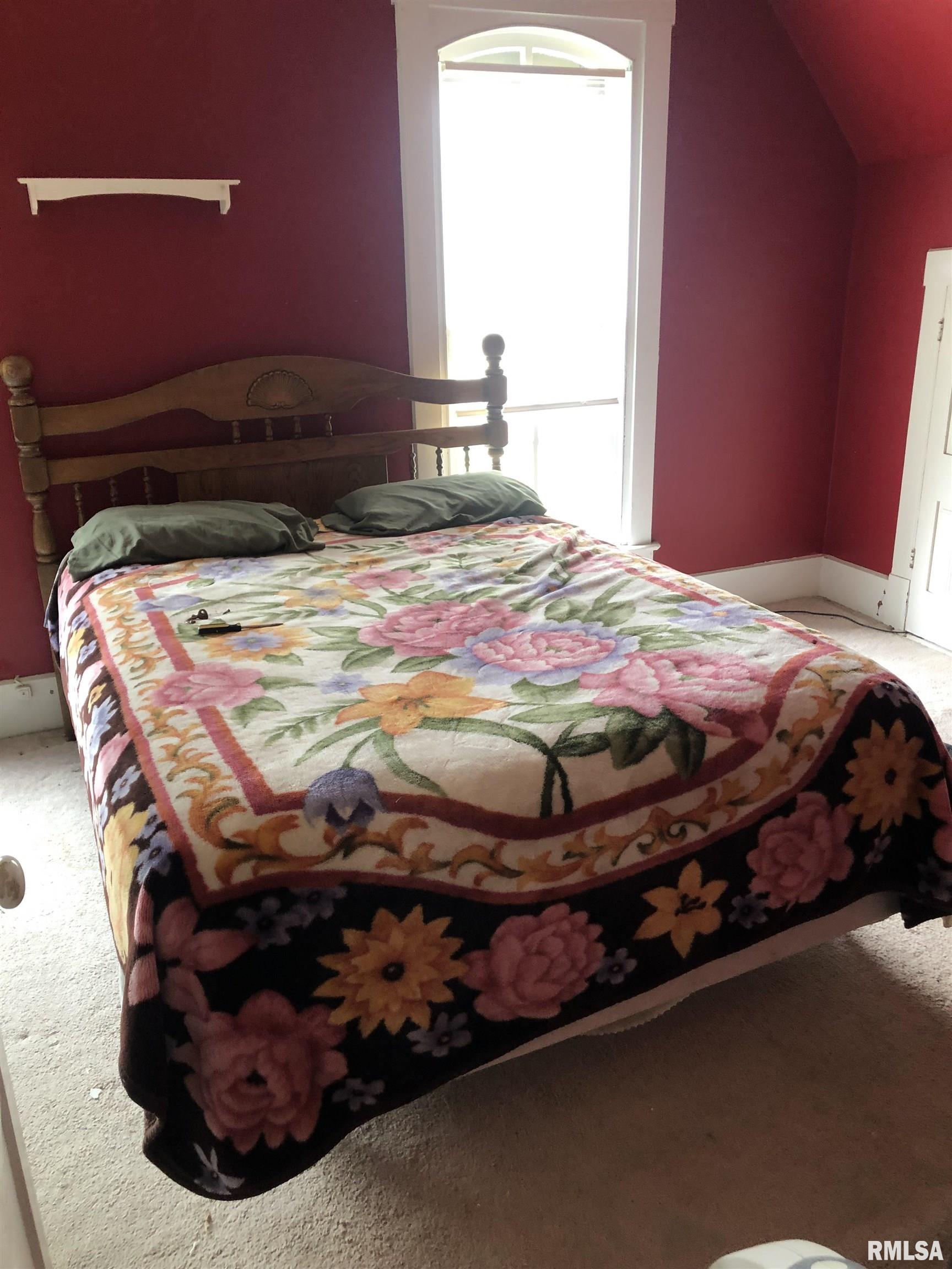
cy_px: 634
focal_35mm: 28
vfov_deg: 63.4
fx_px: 1027
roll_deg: +0.7
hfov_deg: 49.7
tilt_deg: -18.9
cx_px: 476
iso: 40
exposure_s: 1/15
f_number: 1.8
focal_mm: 3.99
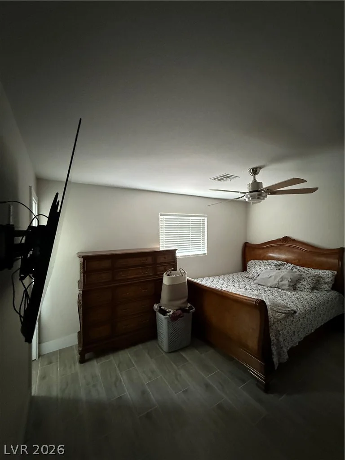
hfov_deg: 85.7
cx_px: 172
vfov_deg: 102.1
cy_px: 230
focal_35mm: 14
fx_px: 186
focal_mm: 2.22
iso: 800
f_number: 2.2
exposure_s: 1/60
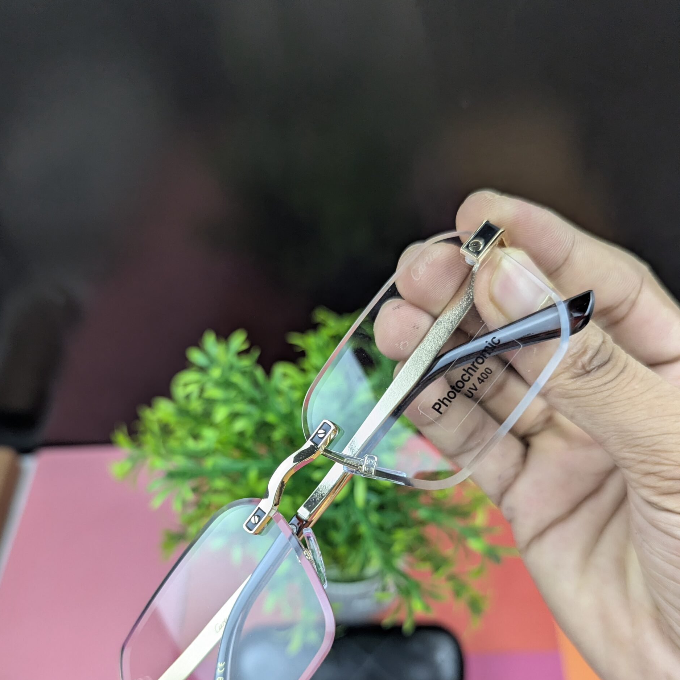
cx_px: 331
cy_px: 455
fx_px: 645
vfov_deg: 54.5
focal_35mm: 29
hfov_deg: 55.6
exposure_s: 1/348
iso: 240
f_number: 1.85
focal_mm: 6.81
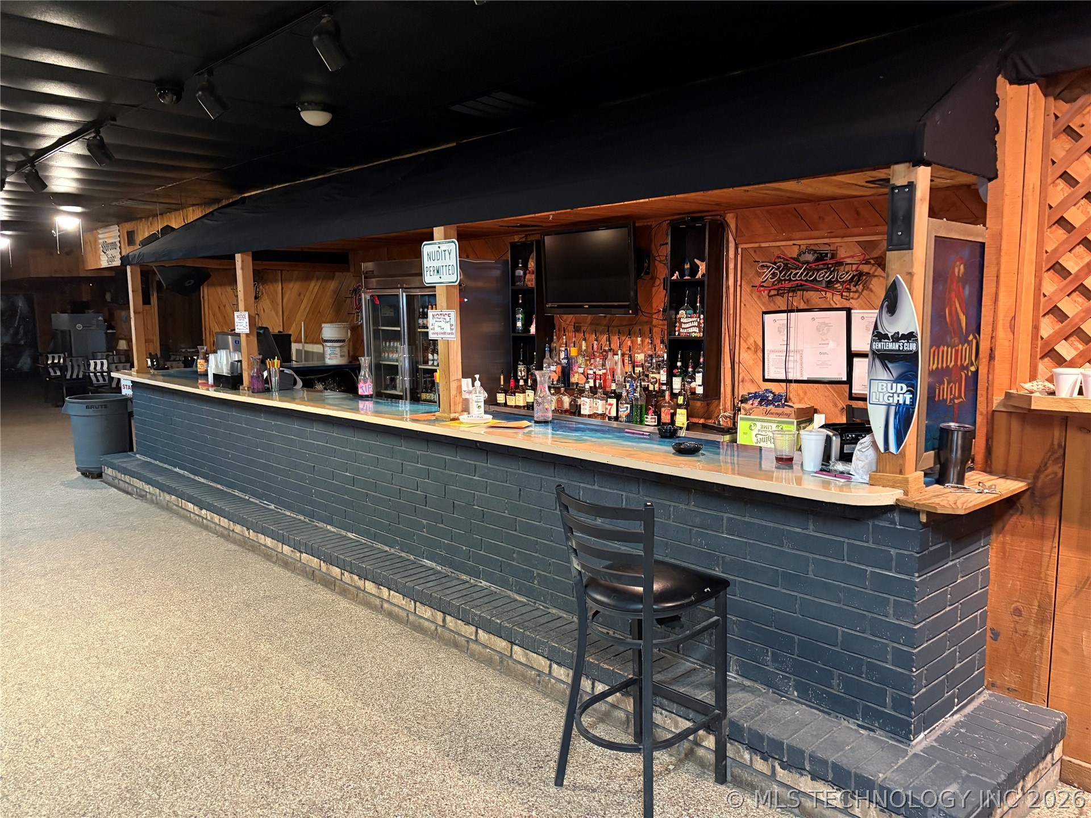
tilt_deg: -7.1
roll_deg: -0.3
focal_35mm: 26
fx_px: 819
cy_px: 409
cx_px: 546
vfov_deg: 53.1
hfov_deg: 67.3
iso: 640
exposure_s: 1/30
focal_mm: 5.96
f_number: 1.6
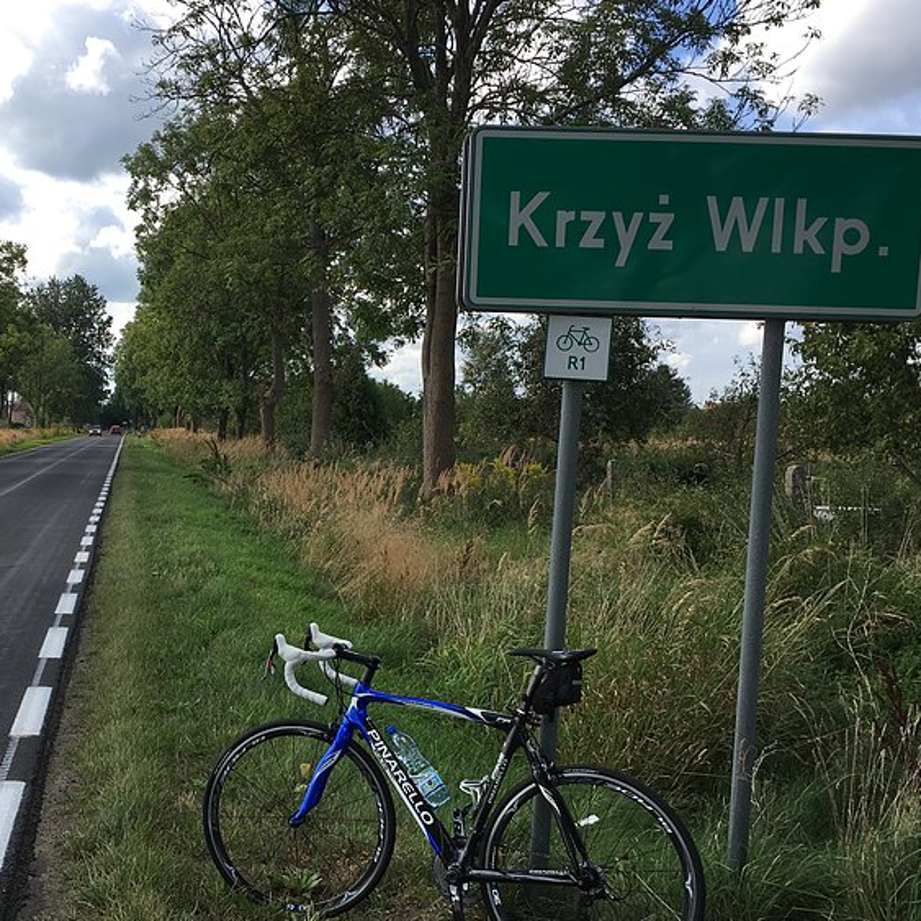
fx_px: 1234
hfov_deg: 40.2
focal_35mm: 41
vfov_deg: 40.9
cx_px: 276
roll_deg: -1.3
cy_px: 505
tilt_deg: -4.1
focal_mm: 4.15
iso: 25
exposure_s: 1/845
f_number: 2.2
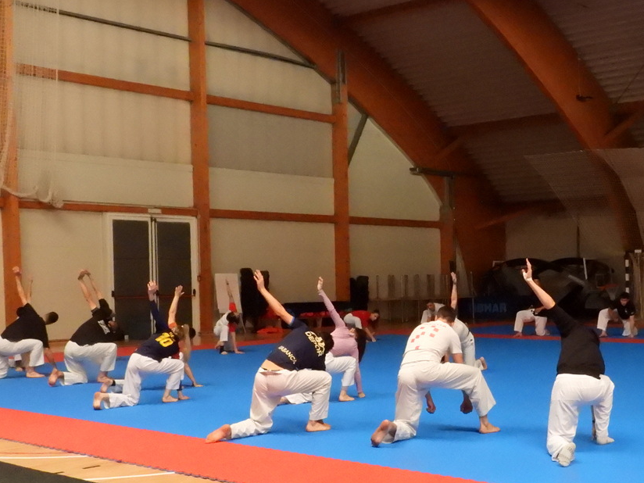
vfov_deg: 28.4
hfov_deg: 36.8
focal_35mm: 51
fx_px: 949
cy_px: 313
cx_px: 465
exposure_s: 1/320
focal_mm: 6.3
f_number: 7.1
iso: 3200
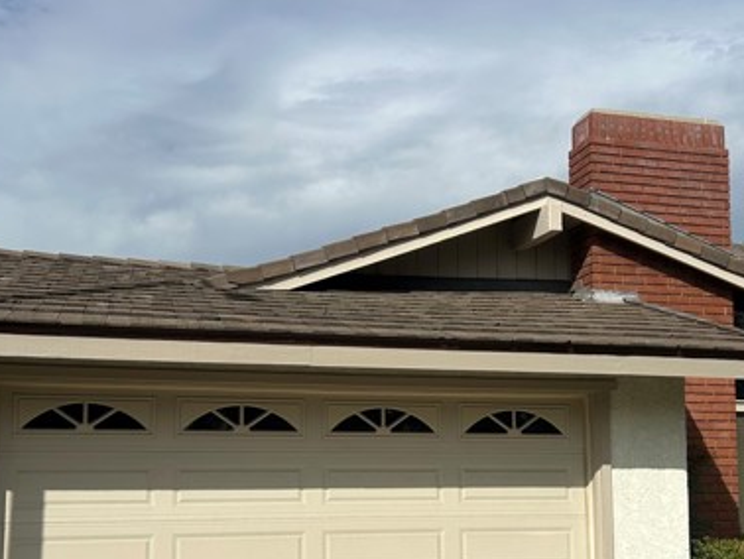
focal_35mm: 44
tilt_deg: +4.8
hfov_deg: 42.9
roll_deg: +0.7
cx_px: 382
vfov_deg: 32.4
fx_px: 946
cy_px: 407
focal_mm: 5.7
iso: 50
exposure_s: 1/10309
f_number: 1.5
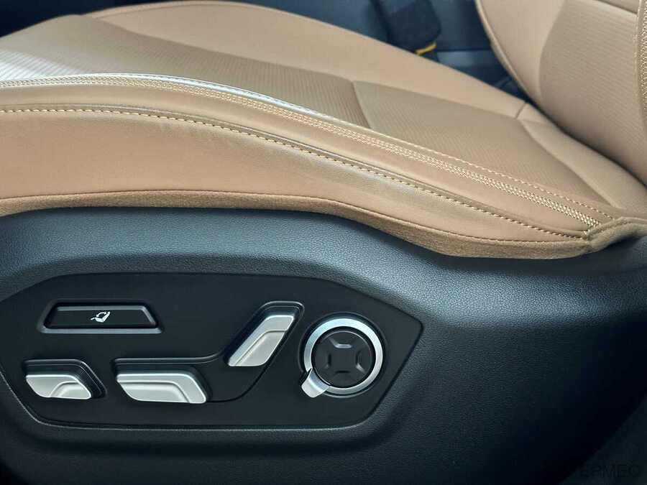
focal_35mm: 48
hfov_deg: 39.7
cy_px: 242
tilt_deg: -20.0
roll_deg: +0.4
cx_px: 324
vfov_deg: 30.3
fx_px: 897
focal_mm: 6.86
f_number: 1.78
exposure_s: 1/33
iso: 320
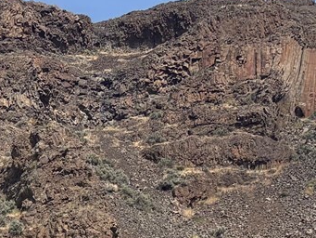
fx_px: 1114
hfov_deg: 15.5
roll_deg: +0.6
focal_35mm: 122
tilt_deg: +0.2
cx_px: -70
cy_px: 533
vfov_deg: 10.7
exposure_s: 1/3623
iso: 50
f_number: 1.6
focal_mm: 5.96
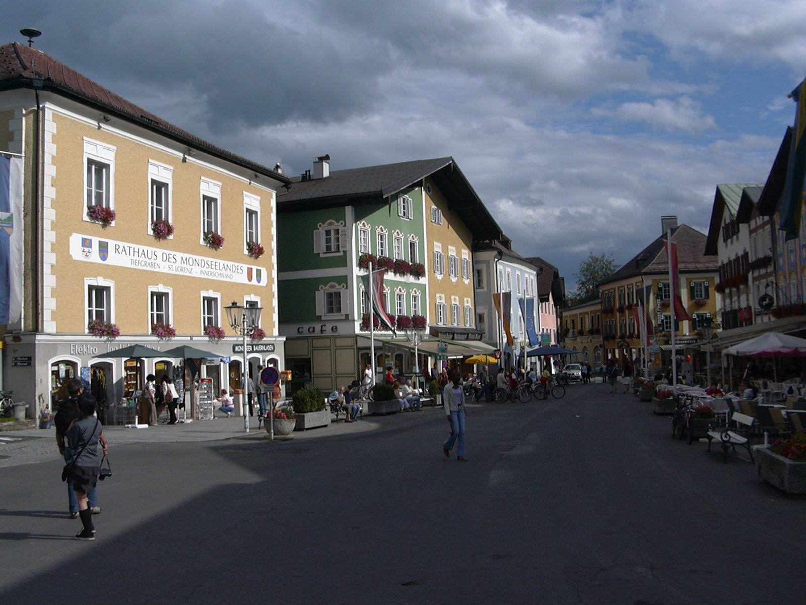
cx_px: 403
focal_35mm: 35
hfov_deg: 52.6
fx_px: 815
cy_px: 302
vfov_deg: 40.7
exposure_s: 1/449
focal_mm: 5.4
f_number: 8
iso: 100
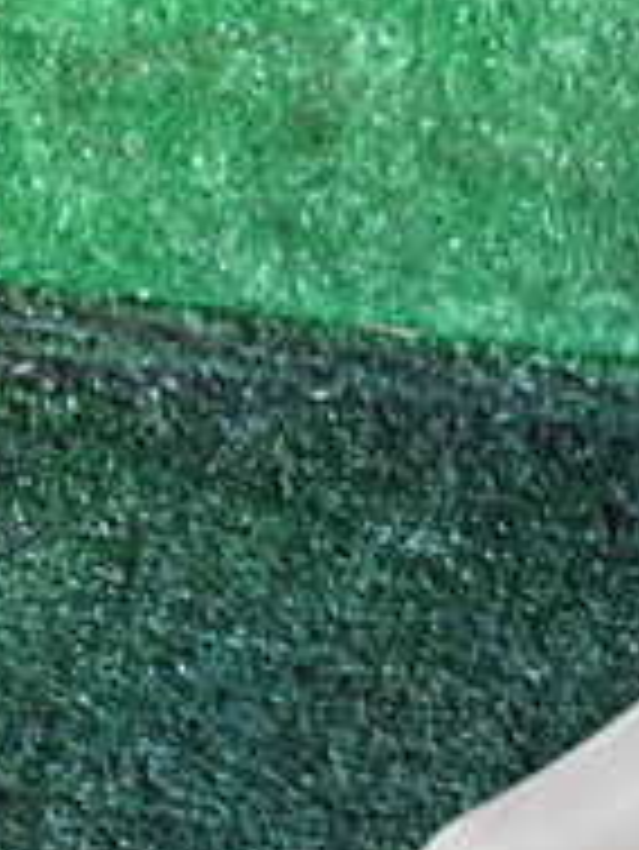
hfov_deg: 13.4
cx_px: 1282
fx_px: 2336
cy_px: 850
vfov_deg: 20.0
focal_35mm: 95
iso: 125
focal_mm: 5.4
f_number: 2.3
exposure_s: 1/60
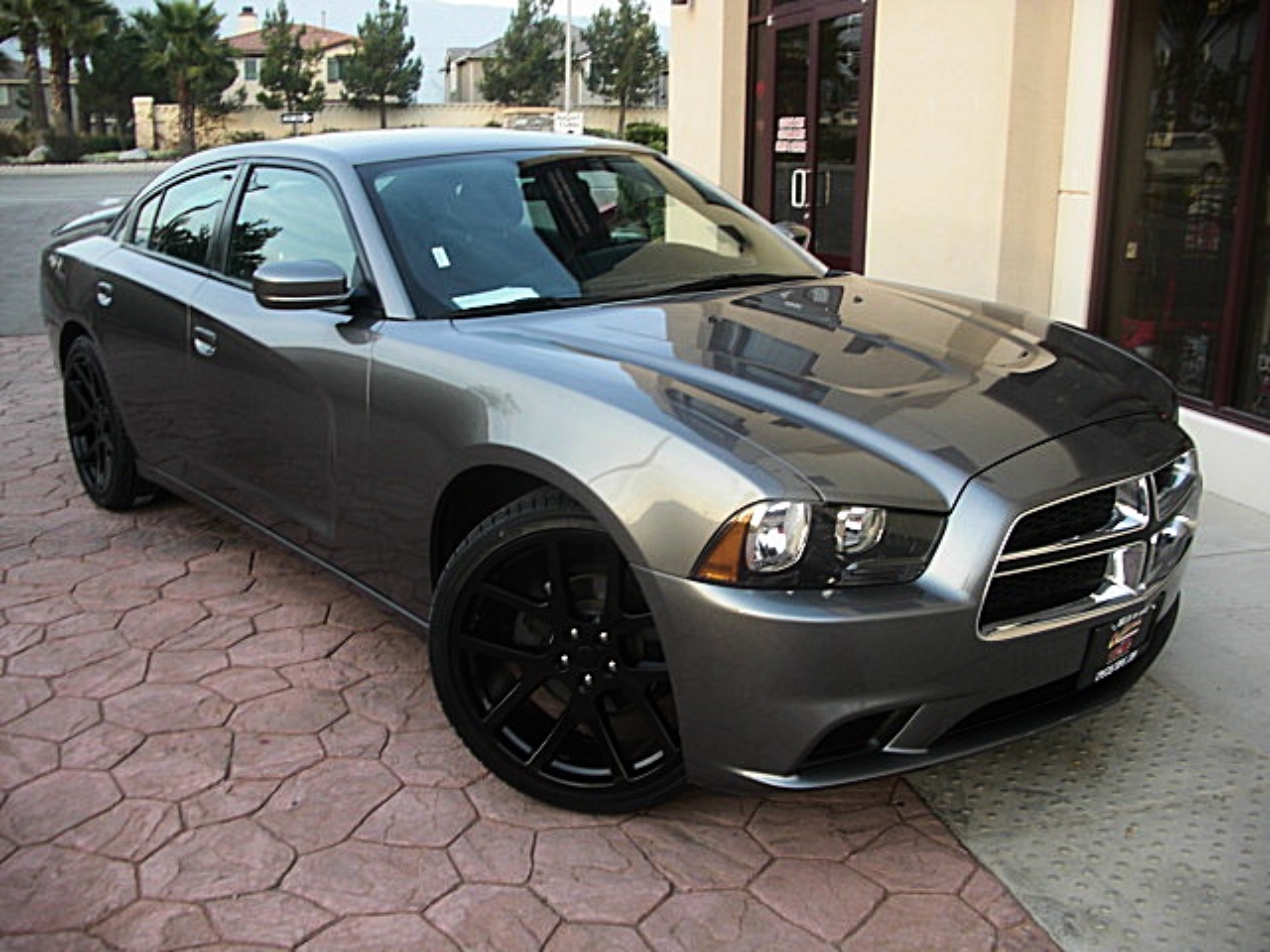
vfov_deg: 39.7
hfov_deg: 51.4
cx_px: 635
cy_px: 476
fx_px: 1321
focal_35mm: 36
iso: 50
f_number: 2.8
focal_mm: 6.3
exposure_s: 1/80
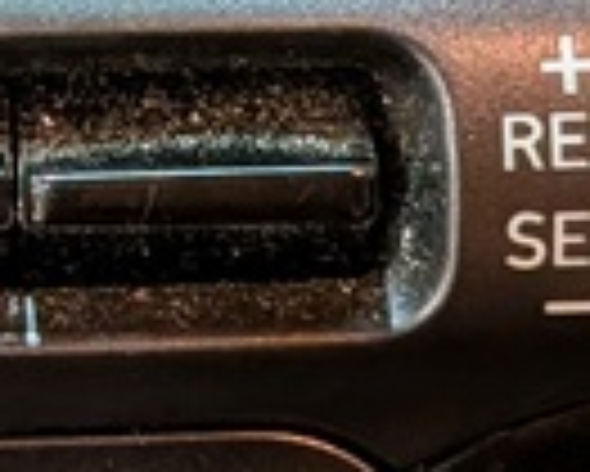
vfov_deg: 8.4
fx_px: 3198
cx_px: 0
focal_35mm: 183
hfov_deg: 10.5
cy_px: -85
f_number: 1.7
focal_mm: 4.53
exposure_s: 1/120
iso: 71
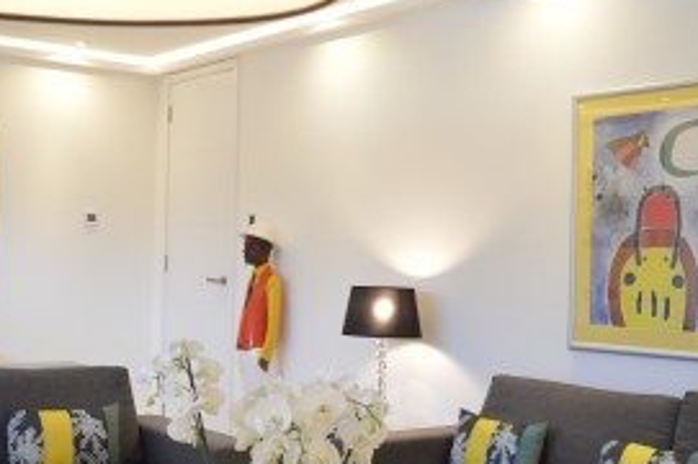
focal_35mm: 51
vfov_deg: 26.3
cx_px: 319
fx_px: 988
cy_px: 302
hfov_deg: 38.9
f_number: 3.5
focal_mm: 18
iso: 400
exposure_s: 1/40
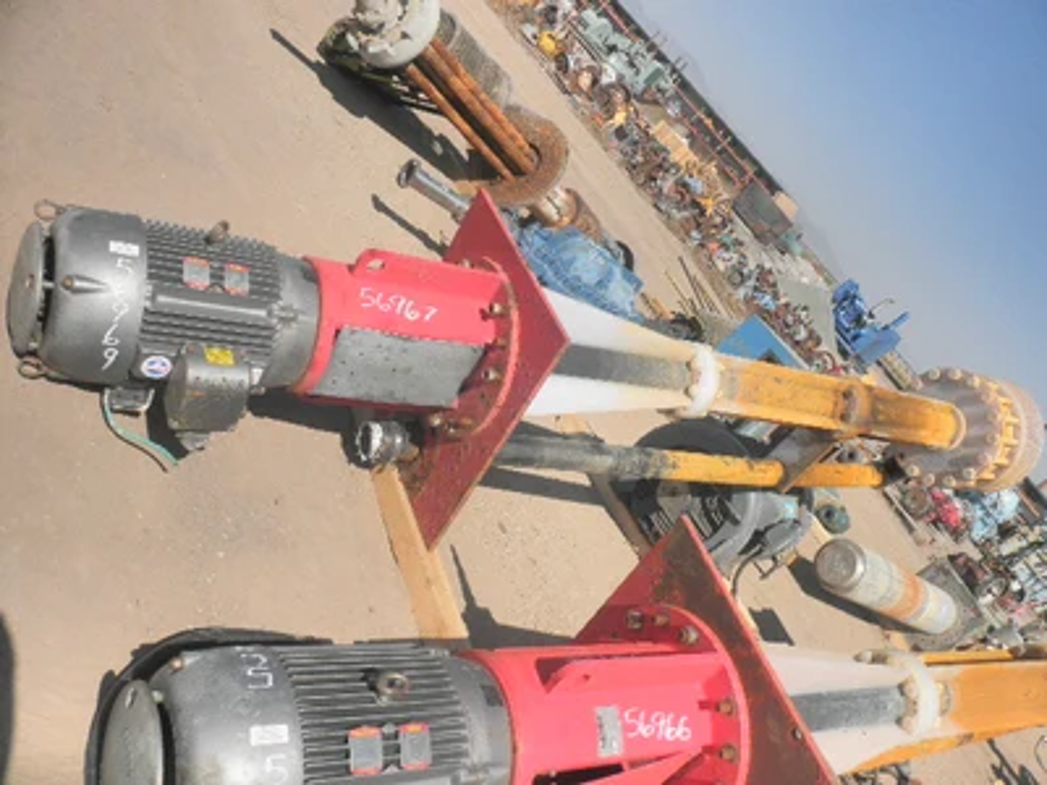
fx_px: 1059
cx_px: 524
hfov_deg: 52.6
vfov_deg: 40.7
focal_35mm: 35
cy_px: 392
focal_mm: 6.1
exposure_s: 1/160
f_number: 9.1
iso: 64
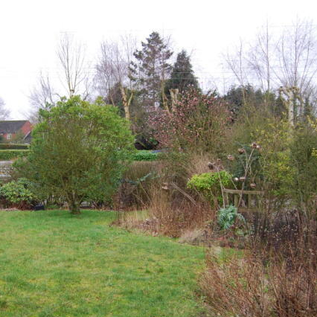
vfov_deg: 42.8
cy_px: 161
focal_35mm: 39
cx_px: 93
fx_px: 404
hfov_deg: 42.0
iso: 200
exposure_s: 1/60
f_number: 4
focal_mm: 20
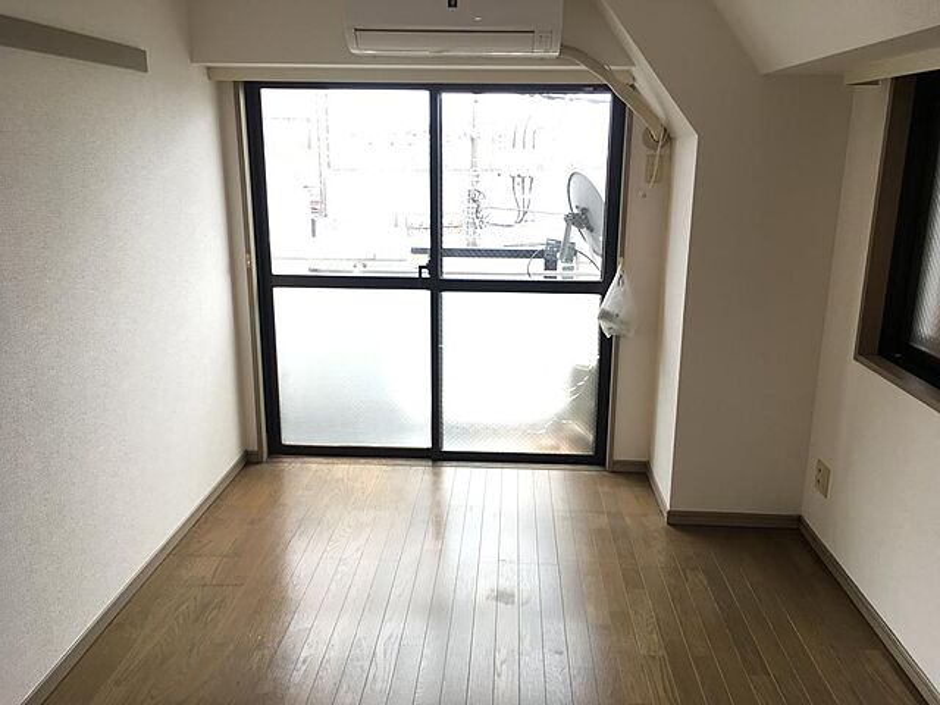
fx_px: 787
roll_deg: -1.6
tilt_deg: -15.2
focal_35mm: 29
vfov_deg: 48.2
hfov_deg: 61.7
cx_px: 470
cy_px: 352
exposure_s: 1/120
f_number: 2.2
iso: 40
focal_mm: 4.15
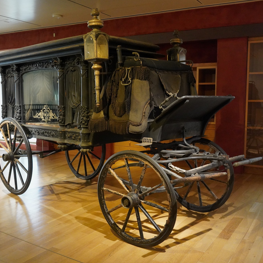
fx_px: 335
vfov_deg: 42.8
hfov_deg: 42.8
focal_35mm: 39
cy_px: 129
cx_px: 130
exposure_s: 1/60
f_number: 5.6
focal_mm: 30
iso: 10000
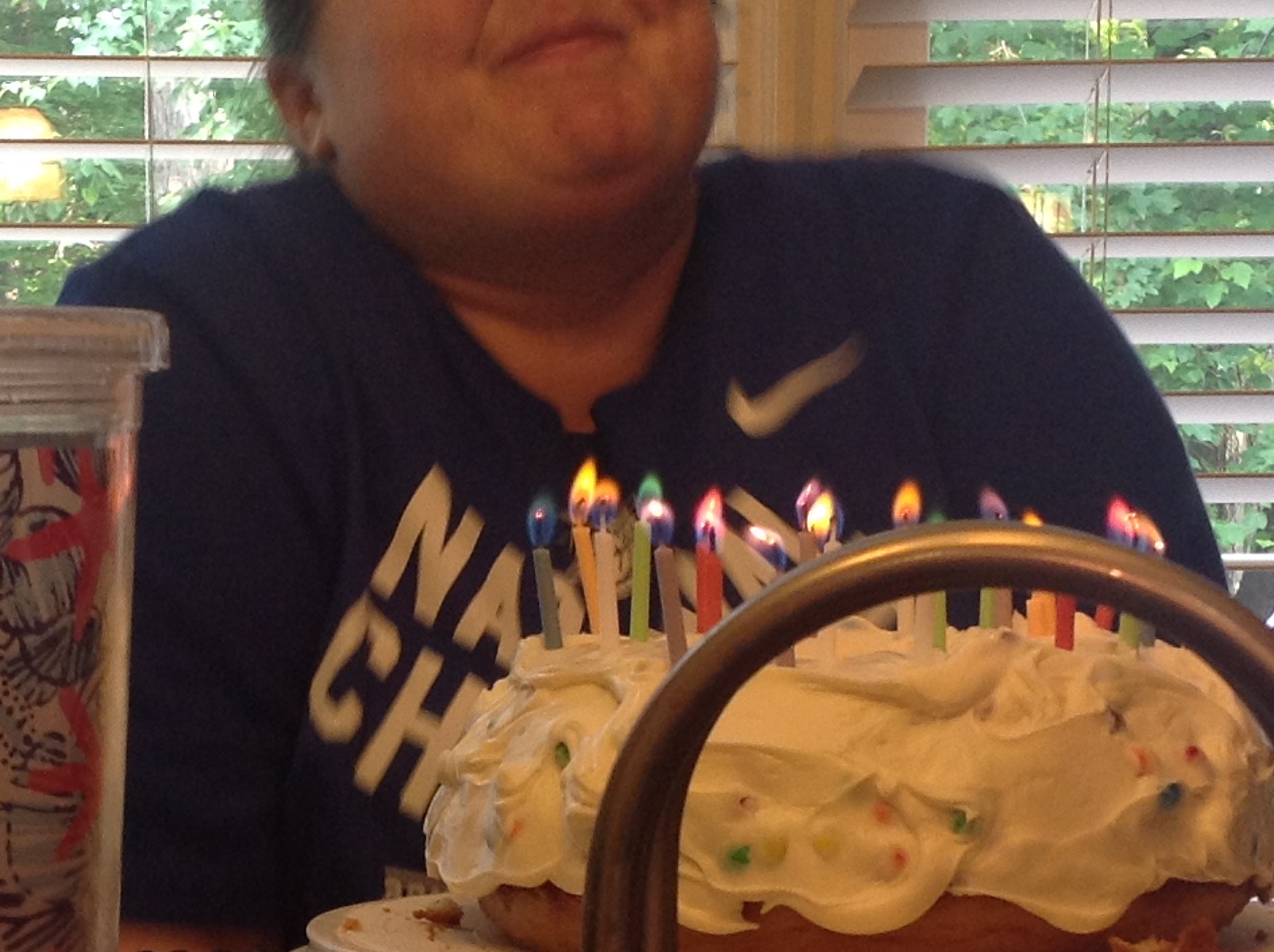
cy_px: 588
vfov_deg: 15.3
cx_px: 387
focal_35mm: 96
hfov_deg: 20.4
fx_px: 3528
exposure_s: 1/15
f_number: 2.4
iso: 100
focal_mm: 4.28
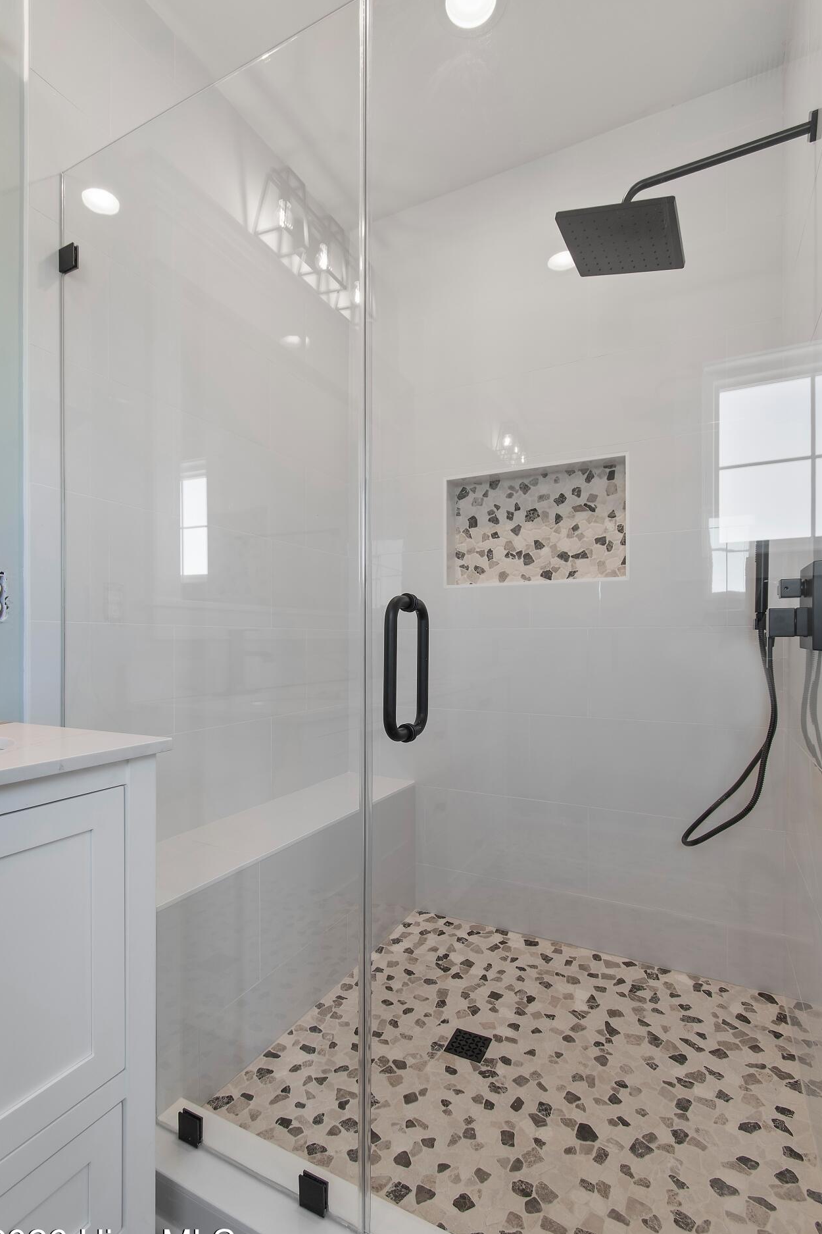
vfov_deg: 96.7
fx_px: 548
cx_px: 394
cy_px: 646
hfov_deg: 73.7
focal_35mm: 16
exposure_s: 1/20
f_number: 4.5
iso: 100
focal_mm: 10
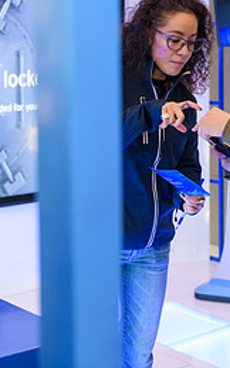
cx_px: 78
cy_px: 99
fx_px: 802
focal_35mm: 80
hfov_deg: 16.3
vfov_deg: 25.6
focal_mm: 35
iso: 1000
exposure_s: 1/125
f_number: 3.2
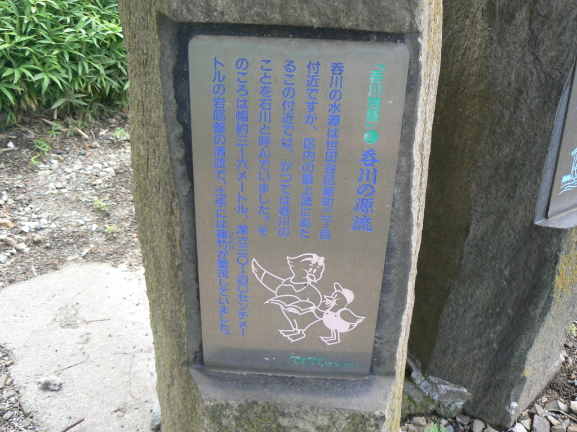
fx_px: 600
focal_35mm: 36
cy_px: 216
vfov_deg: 39.7
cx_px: 288
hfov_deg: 51.4
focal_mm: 6
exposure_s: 1/60
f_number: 4
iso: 80
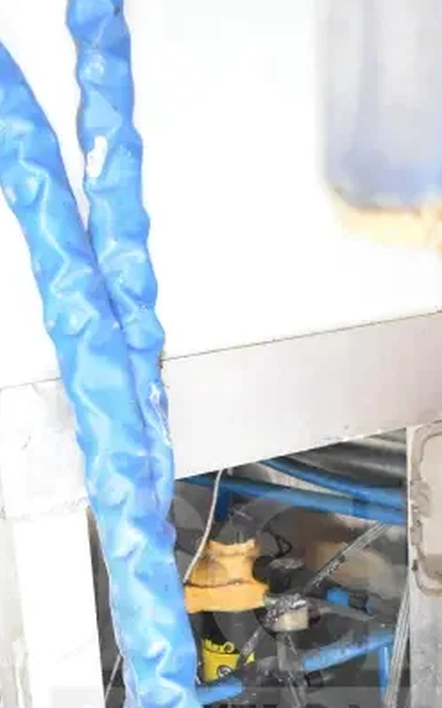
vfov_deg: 26.9
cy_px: 629
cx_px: 251
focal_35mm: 74
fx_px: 1432
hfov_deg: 17.5
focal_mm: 21
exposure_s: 1/100
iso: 6400
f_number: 5
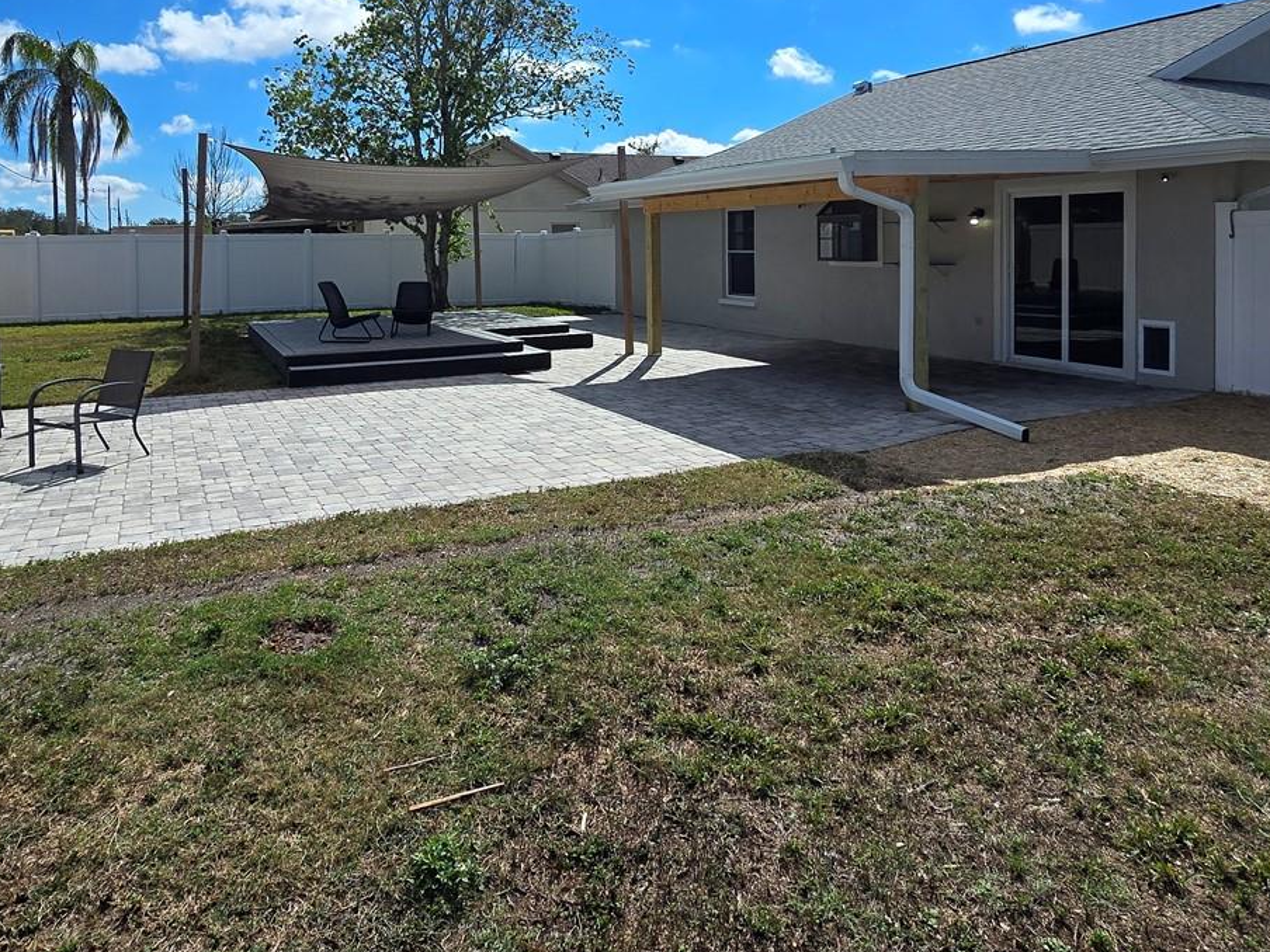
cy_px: 284
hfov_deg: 73.7
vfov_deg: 57.0
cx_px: 572
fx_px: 844
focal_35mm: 23
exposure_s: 1/3924
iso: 50
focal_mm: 2.2
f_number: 2.2
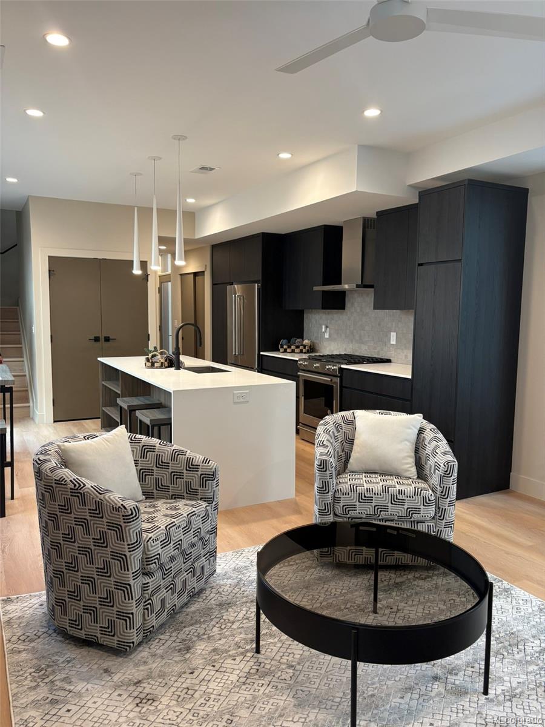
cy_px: 364
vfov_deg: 67.3
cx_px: 272
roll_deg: -0.6
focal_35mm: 26
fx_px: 546
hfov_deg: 53.1
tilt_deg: -4.7
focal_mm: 5.96
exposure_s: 1/60
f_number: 1.6
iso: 100
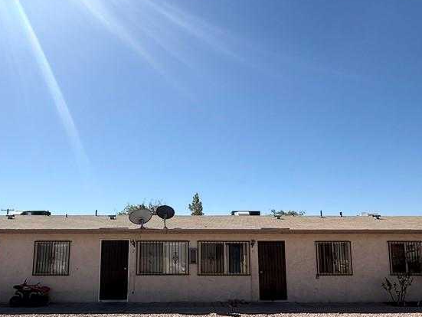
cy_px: 210
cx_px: 203
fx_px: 317
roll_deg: +0.0
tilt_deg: +8.5
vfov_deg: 52.2
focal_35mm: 26
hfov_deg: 67.2
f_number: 2.2
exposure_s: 1/2410
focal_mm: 2.22
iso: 50
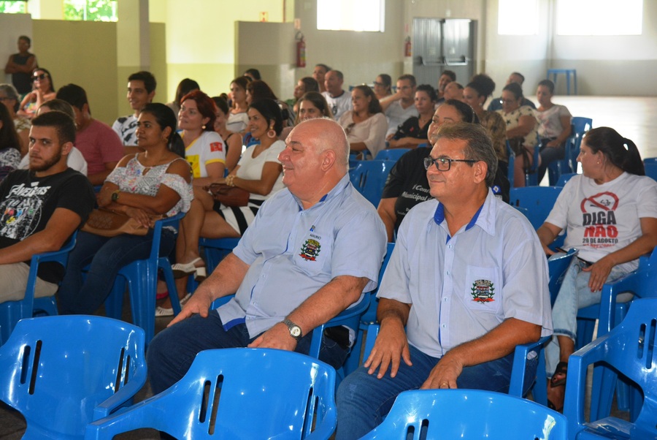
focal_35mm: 72
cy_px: 220
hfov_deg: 28.0
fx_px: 1315
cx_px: 328
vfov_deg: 19.0
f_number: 5.3
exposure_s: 1/60
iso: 720
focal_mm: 48
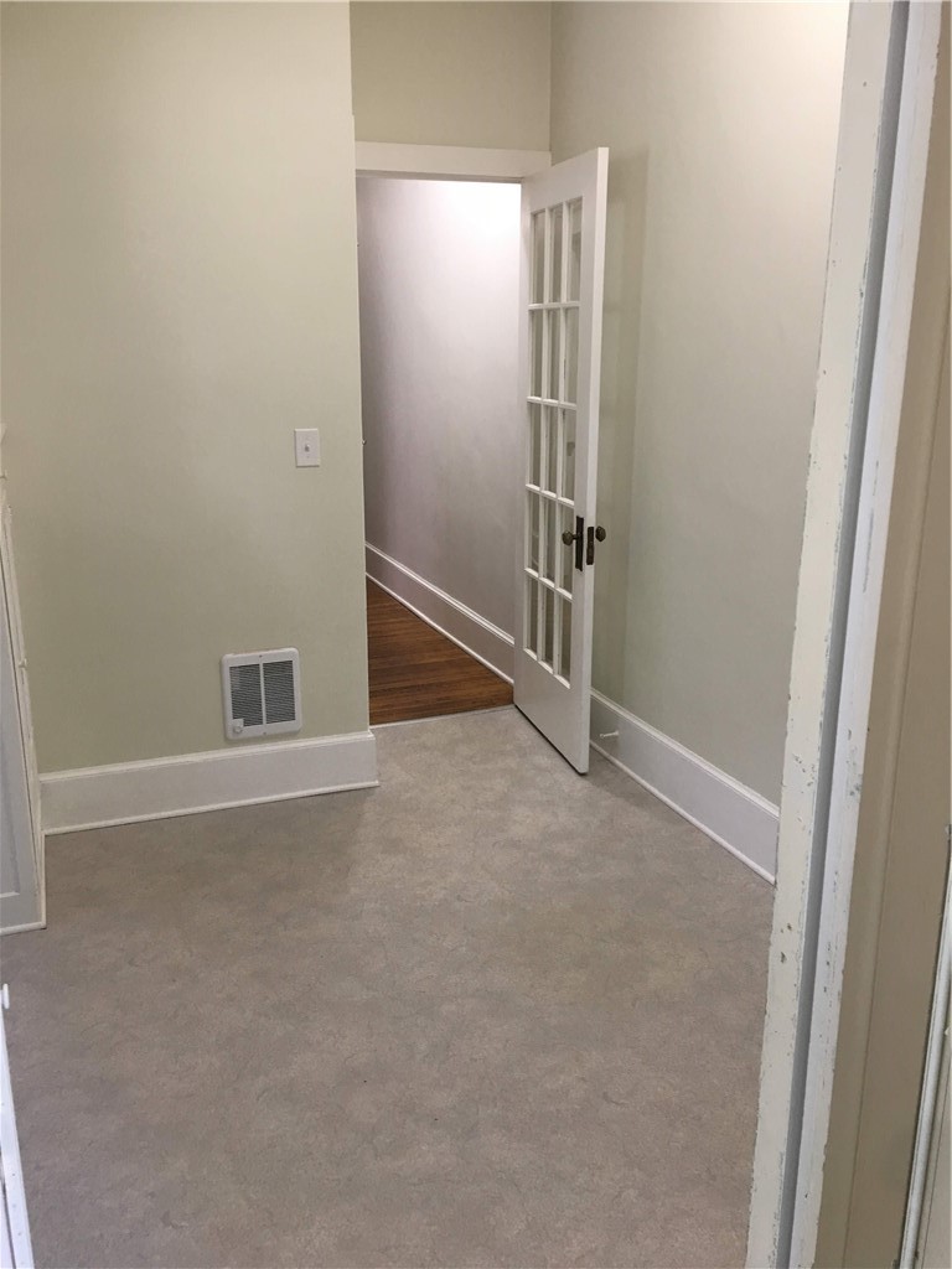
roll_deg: +0.2
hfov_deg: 48.2
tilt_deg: -14.4
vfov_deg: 61.7
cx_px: 476
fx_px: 1063
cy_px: 634
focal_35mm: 29
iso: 25
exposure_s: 1/15
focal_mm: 4.15
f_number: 2.2
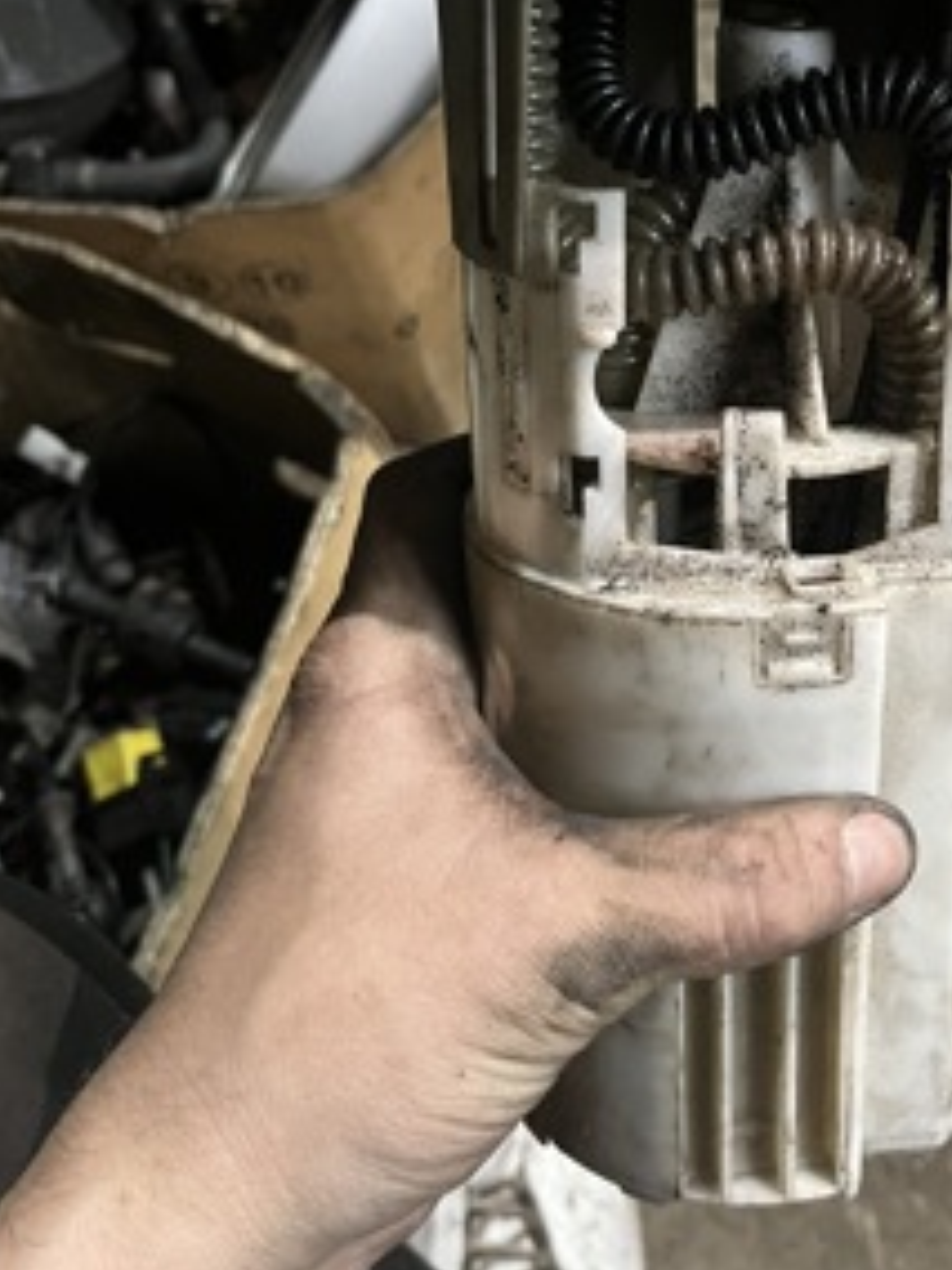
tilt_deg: -61.6
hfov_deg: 32.4
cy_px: 456
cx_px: 688
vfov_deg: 42.5
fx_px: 1613
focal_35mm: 44
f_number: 1.6
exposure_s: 1/25
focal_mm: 5.1
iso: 500
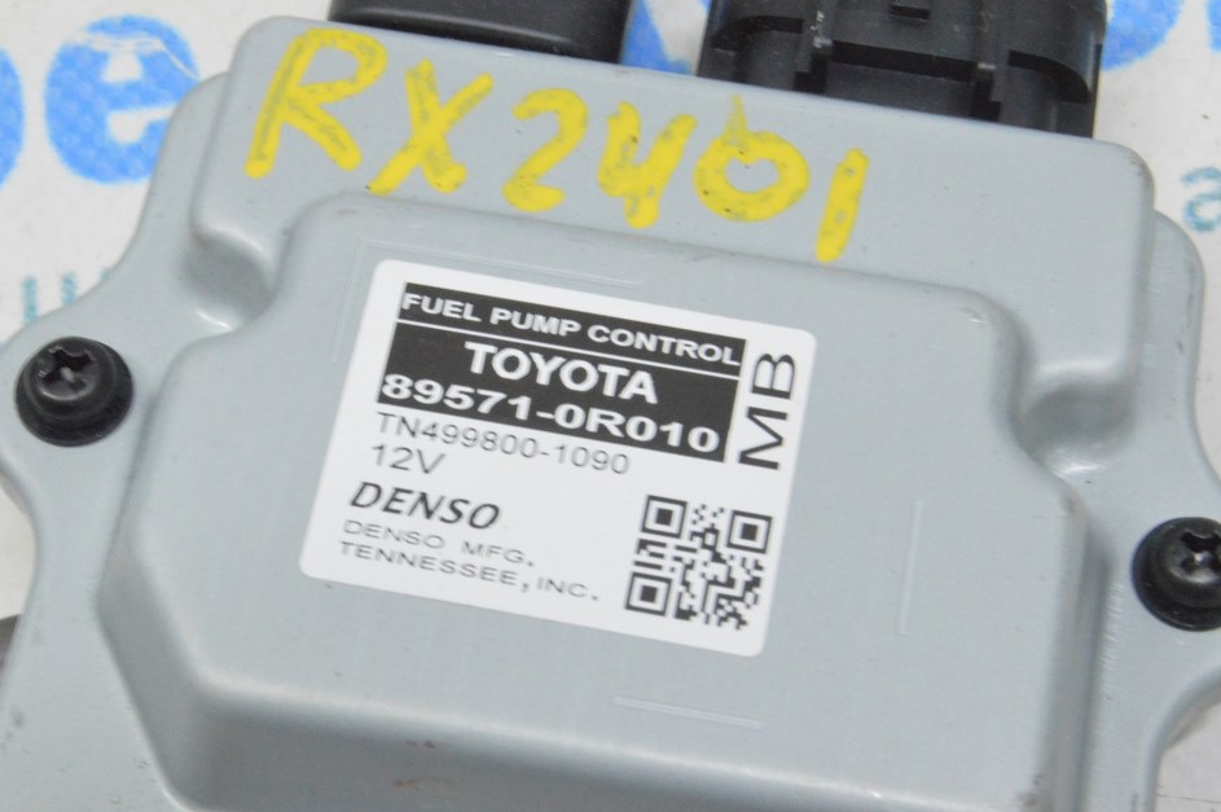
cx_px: 581
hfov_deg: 22.8
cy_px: 389
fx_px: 3034
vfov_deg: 15.2
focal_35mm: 90
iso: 6400
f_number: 20
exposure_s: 1/20
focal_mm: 55
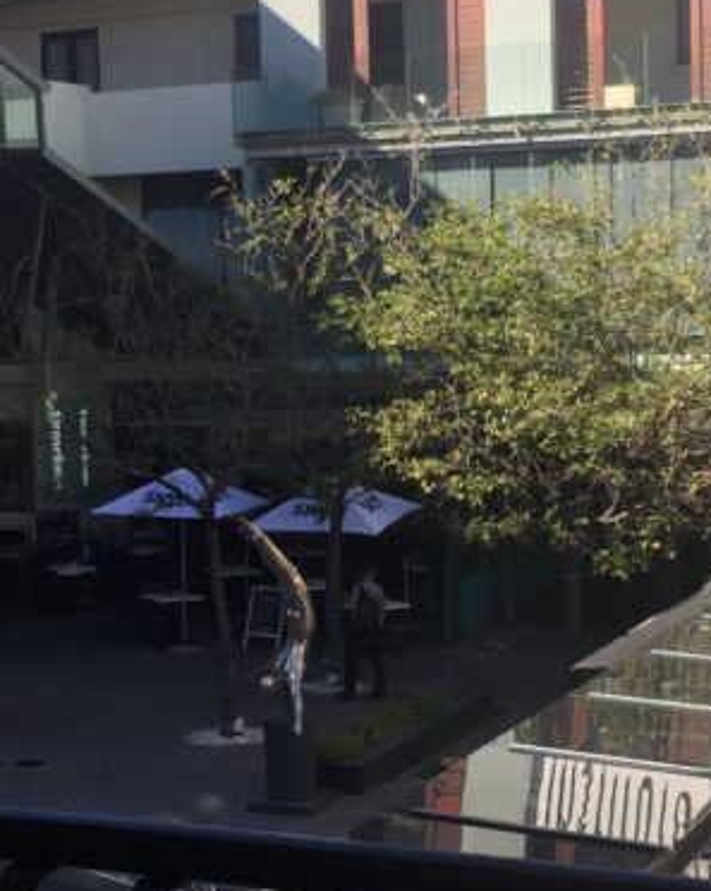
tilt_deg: -5.3
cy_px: 390
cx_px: 230
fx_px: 2054
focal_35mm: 78
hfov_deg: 19.6
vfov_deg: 24.4
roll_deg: +0.4
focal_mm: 4.15
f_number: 2.2
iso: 32
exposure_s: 1/732
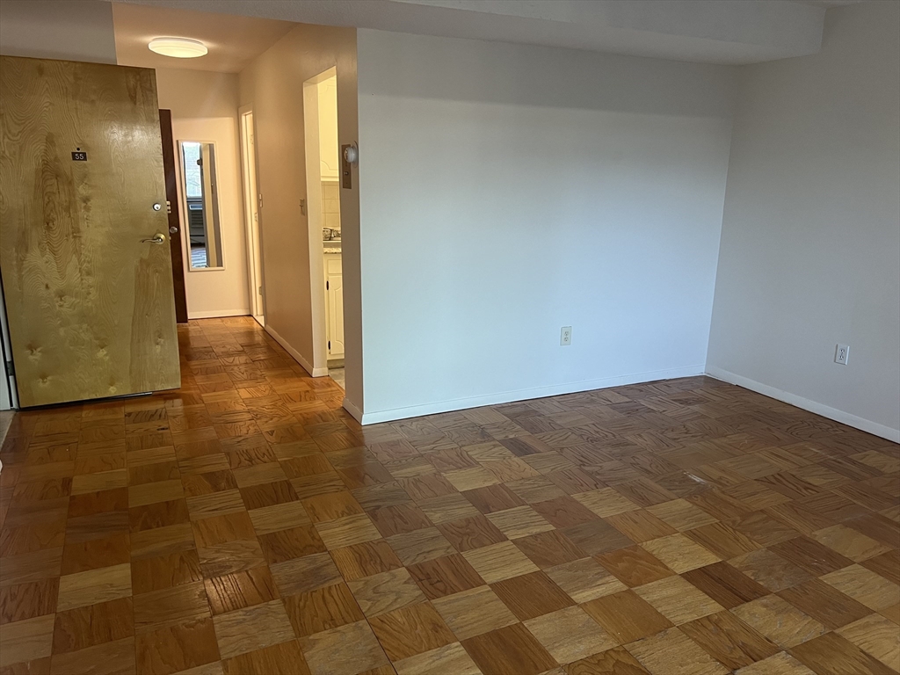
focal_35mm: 26
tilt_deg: -12.1
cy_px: 338
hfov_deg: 67.3
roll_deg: -0.8
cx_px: 450
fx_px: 676
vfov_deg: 53.1
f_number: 1.5
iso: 125
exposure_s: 1/60
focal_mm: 5.7
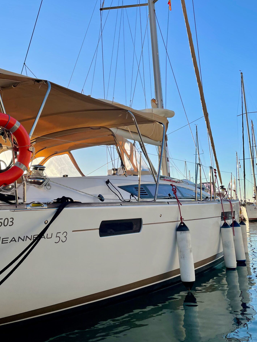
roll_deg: +1.5
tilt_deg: +12.8
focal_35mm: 35
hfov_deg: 40.6
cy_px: 140
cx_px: 107
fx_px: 347
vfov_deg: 52.3
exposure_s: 1/2212
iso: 32
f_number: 1.6
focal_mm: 4.2
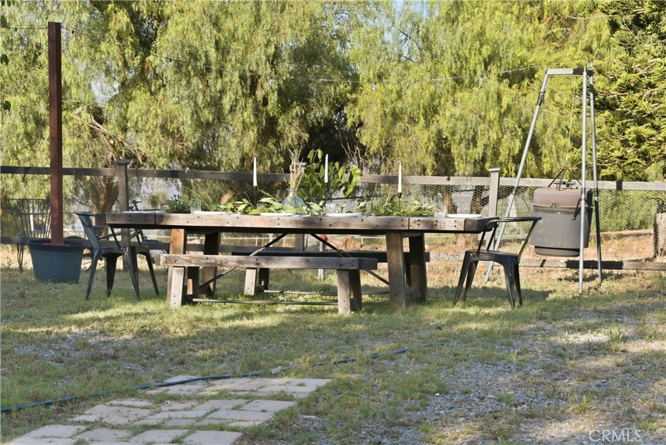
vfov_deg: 19.5
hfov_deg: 28.8
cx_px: 333
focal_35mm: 70
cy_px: 222
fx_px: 1296
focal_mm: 70
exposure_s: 1/160
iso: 125
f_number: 5.6
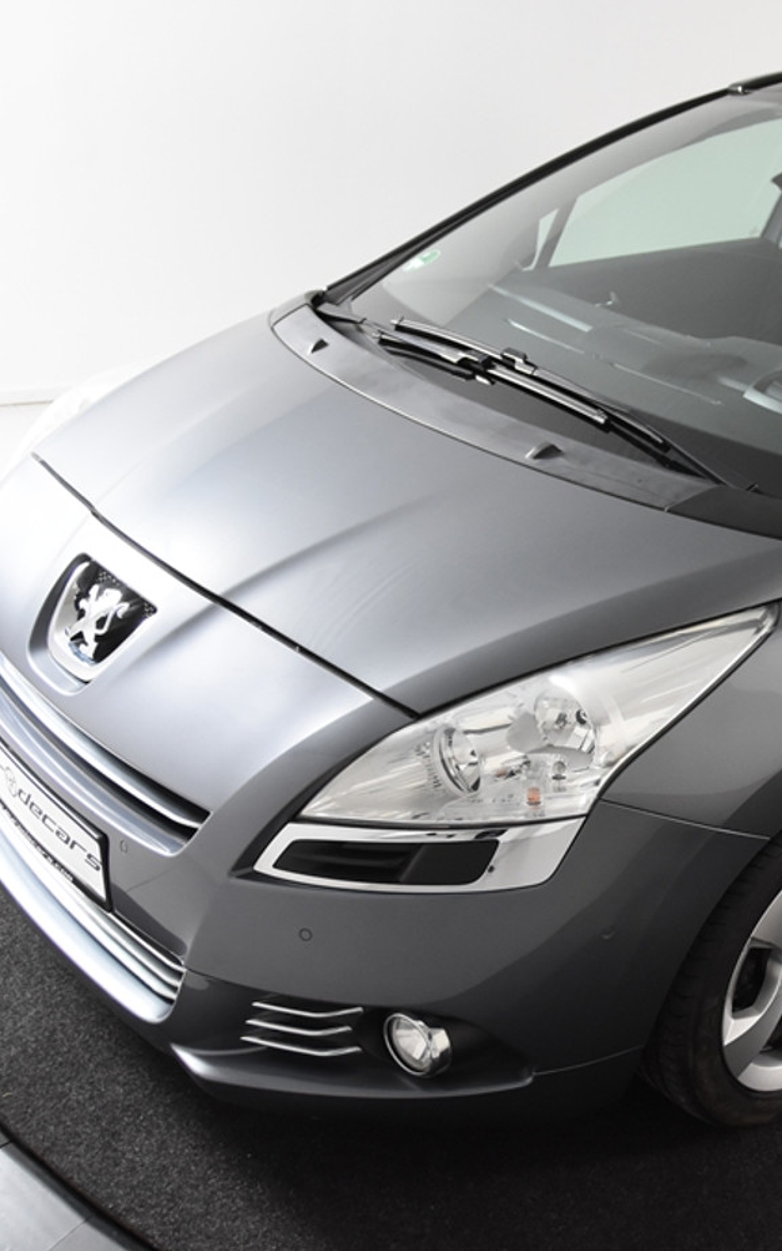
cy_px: 626
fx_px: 1739
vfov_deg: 39.6
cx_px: 754
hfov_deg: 24.4
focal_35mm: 51
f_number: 3.5
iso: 1600
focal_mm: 22
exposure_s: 1/50
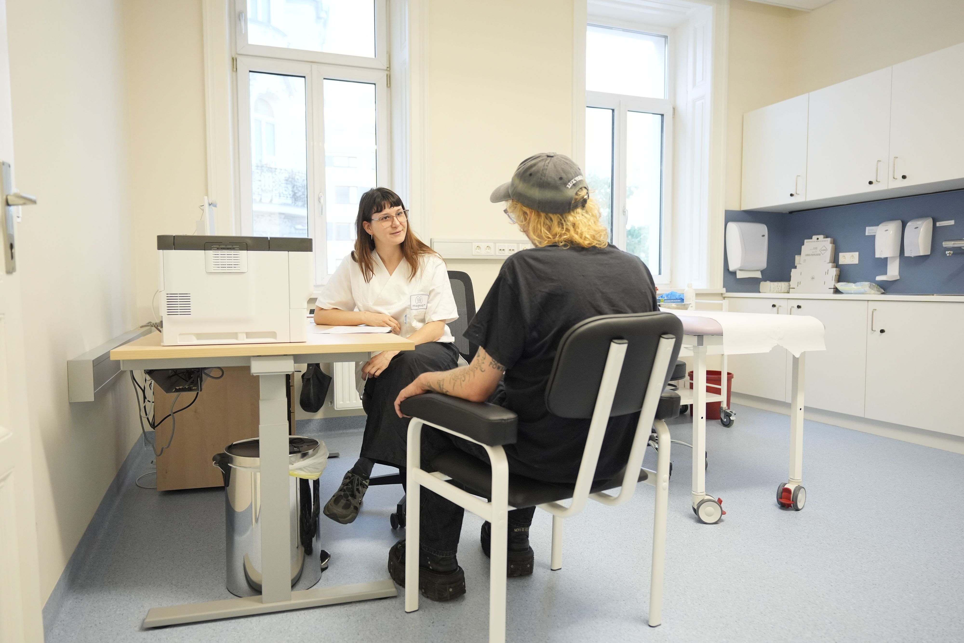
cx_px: 482
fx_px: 643
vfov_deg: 53.1
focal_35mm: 24
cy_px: 322
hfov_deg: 73.7
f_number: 2.8
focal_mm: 24
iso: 2000
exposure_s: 1/200
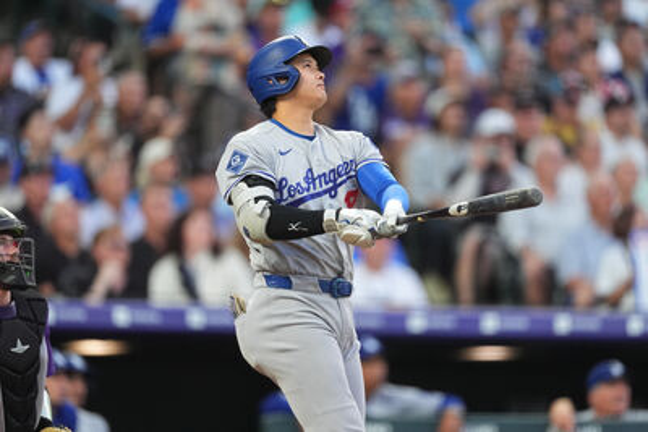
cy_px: 216
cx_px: 324
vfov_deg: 2.3
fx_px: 10803
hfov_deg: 3.4
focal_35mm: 600
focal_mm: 600
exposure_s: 1/1600
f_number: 4
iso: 4000
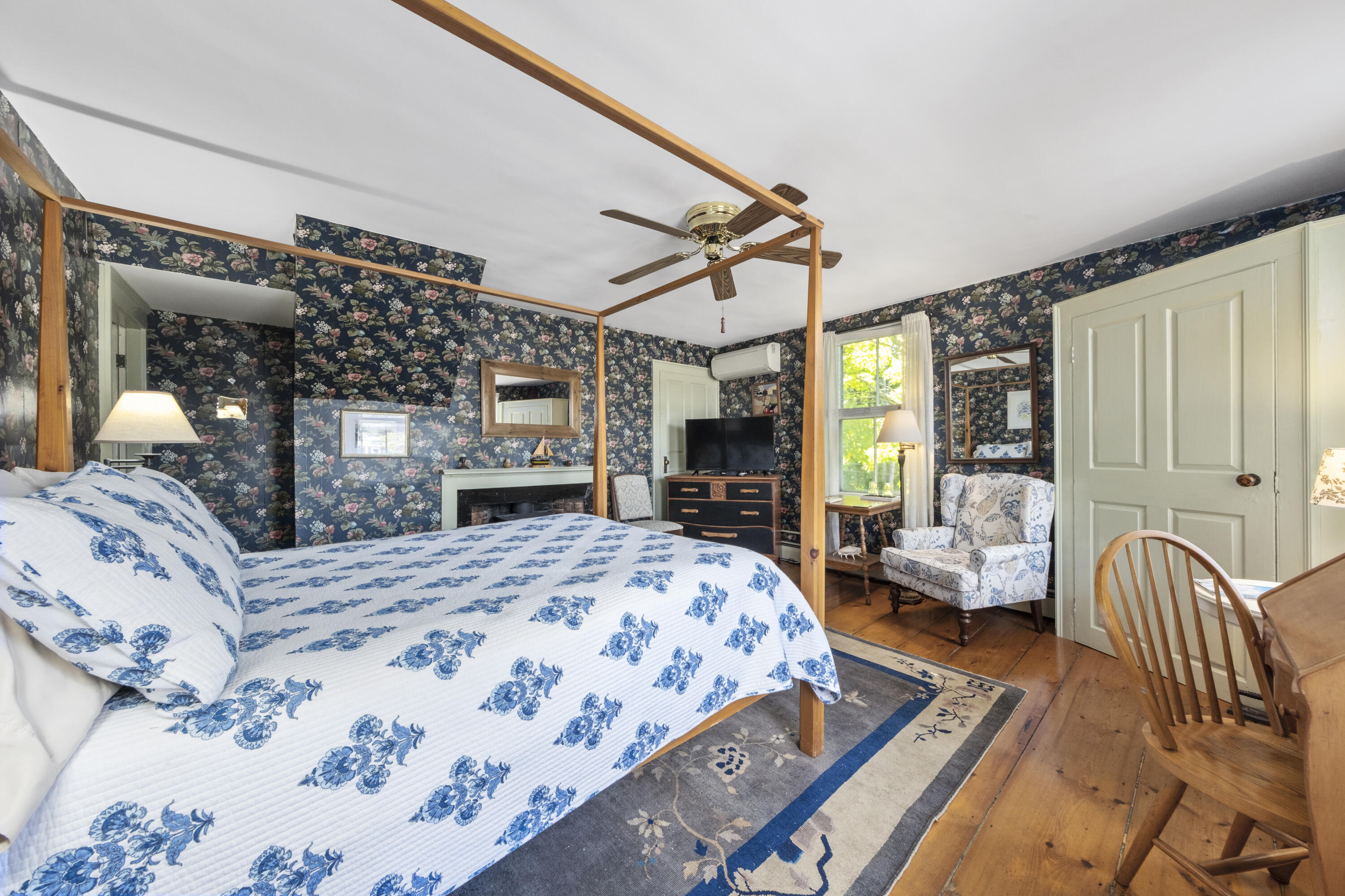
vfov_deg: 90.0
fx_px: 448
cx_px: 672
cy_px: 448
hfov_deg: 112.6
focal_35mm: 12
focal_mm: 8
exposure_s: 1/4
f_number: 8
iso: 400
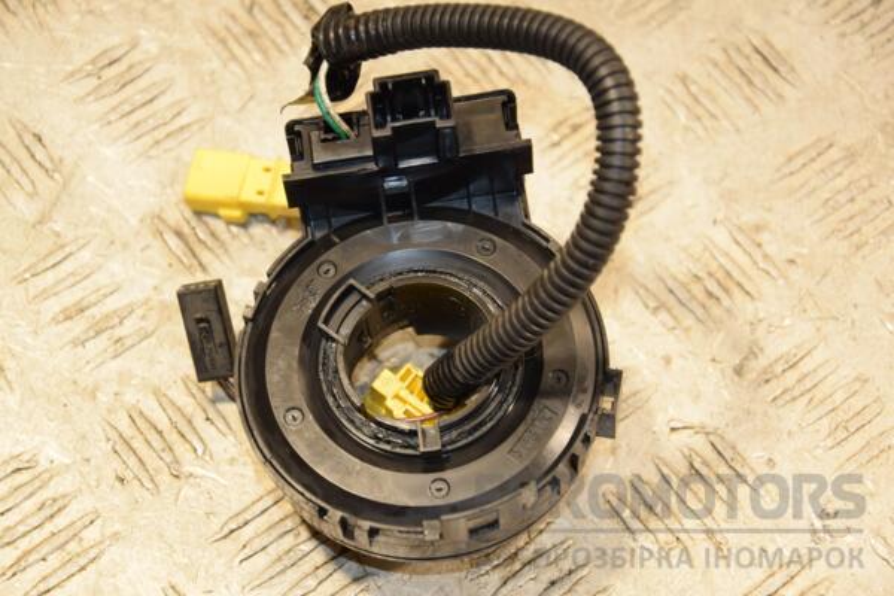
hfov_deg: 20.6
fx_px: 2458
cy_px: 298
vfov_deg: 13.8
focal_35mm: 99
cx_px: 447
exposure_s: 1/160
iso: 800
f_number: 5.3
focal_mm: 66
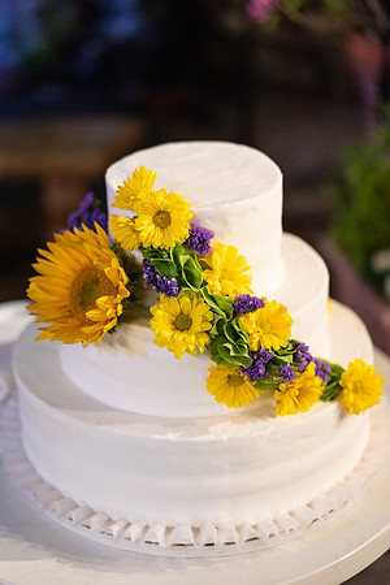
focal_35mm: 55
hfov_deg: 24.6
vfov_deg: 36.2
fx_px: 894
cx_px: 195
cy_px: 292
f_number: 2
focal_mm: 55
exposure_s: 1/125
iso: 2500
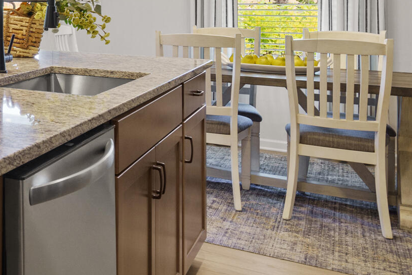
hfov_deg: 29.5
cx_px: -143
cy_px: 6
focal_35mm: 52
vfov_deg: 24.9
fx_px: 595
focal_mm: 17
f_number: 6.3
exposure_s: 1/15
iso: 1250
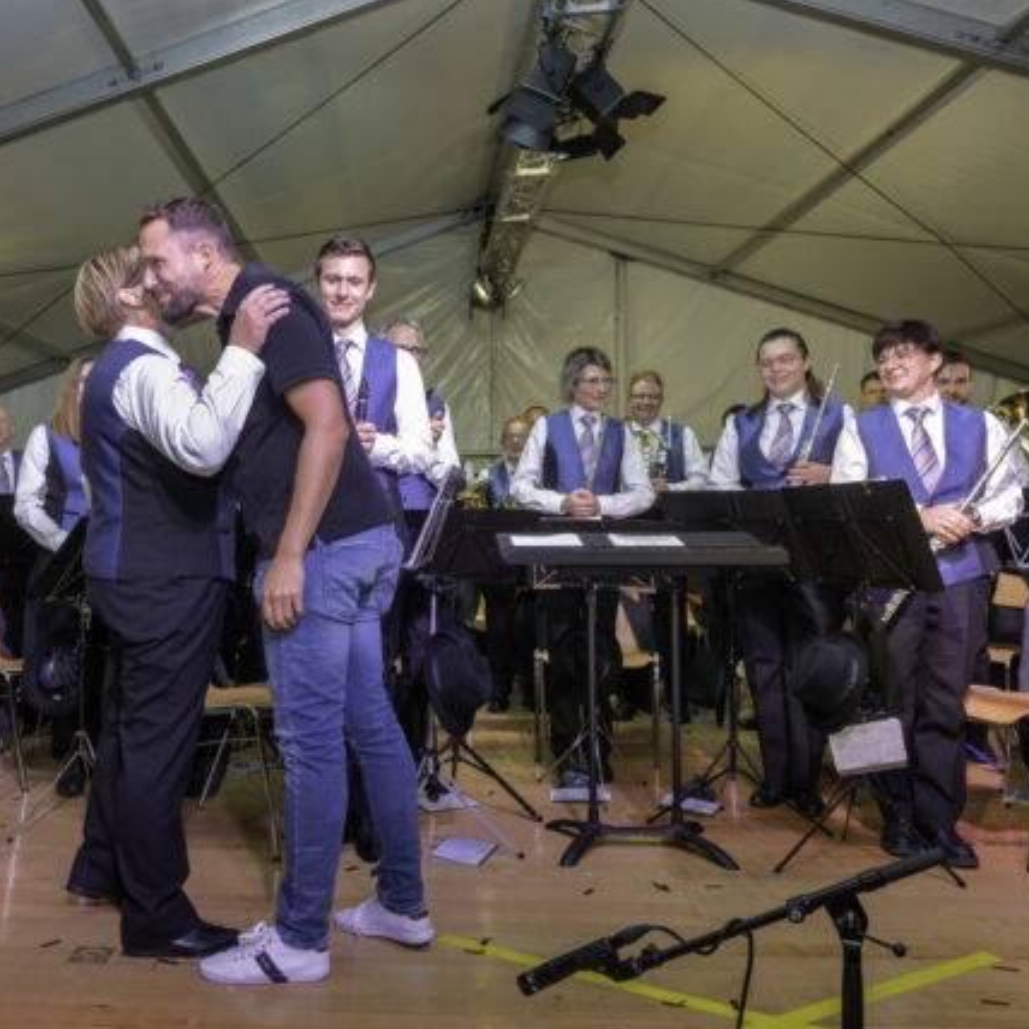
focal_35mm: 31
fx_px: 1043
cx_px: 334
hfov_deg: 51.5
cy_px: 513
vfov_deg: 52.5
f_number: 8
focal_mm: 24
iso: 2800
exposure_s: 1/125
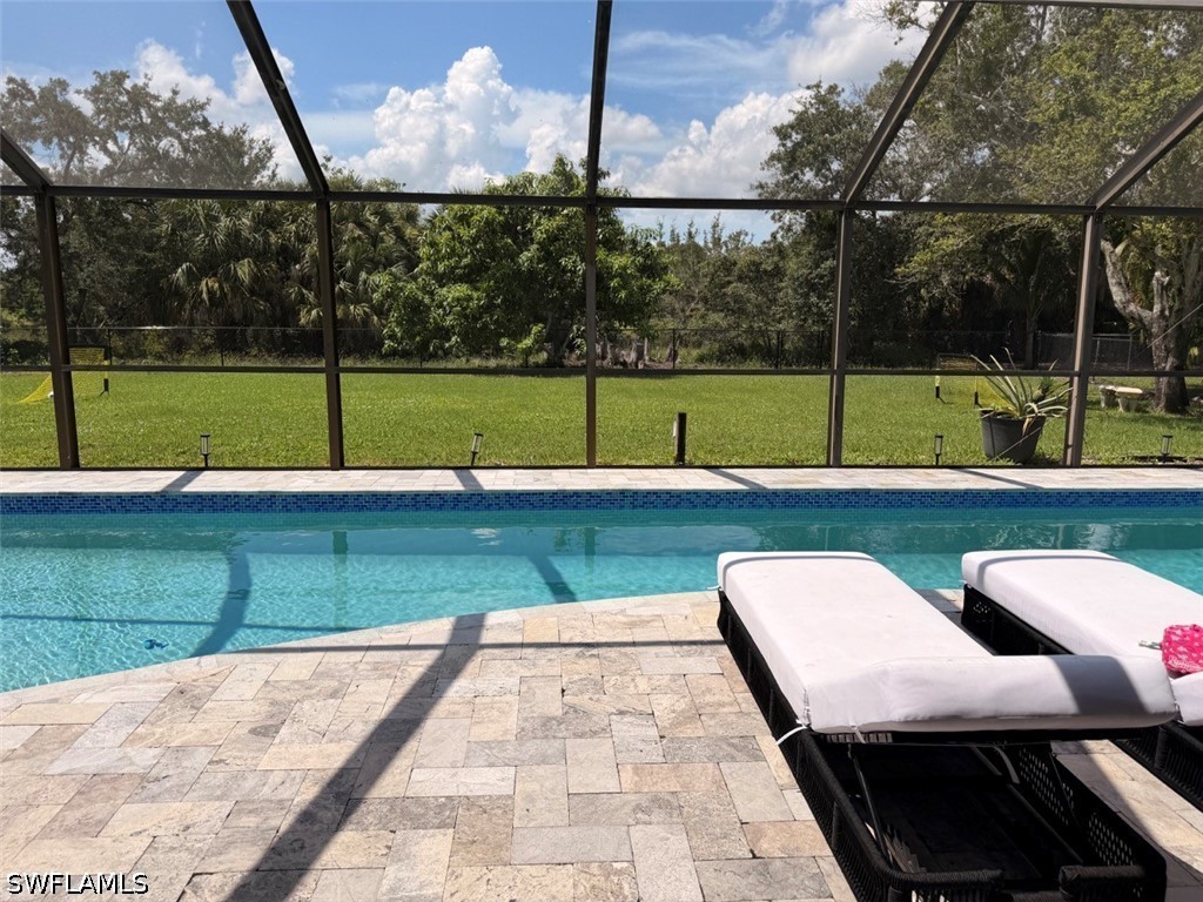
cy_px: 451
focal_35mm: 24
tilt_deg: -8.4
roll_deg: -3.0
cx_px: 602
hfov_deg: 71.6
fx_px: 834
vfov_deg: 56.8
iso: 80
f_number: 1.78
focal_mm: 6.76
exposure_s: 1/5319
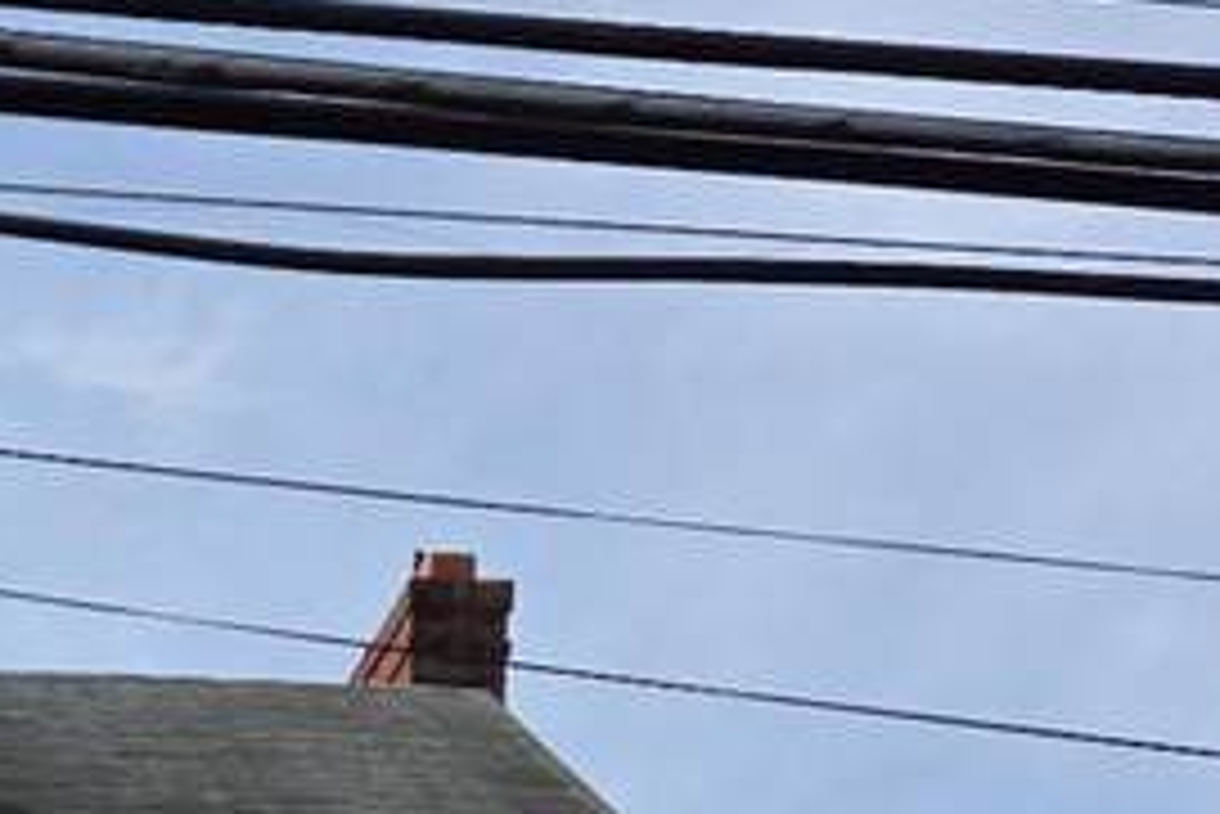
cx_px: -450
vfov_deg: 11.0
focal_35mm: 113
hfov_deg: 16.9
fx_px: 3831
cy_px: 1677
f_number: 1.8
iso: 25
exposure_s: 1/1765
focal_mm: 5.4
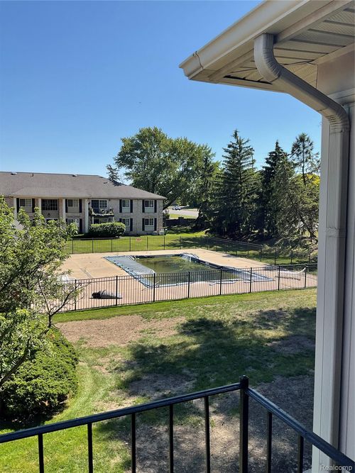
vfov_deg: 61.7
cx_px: 178
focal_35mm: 29
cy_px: 236
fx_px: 397
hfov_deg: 48.2
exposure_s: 1/1490
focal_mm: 3
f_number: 1.8
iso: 16
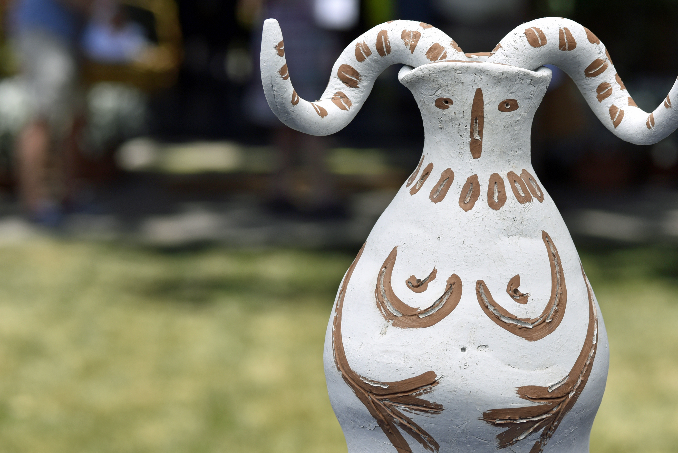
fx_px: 2977
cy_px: 328
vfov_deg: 8.7
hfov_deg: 13.0
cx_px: 452
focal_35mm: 158
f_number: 7.1
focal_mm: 105
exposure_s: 1/800
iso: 200
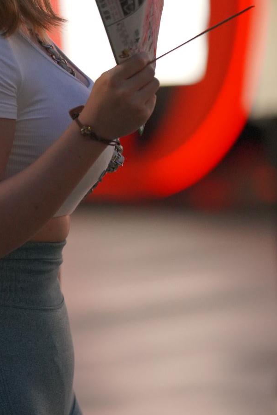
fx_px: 4272
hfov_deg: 3.7
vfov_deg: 5.6
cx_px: 24
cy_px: 292
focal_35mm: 370
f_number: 1.8
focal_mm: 135
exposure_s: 1/640
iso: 2500
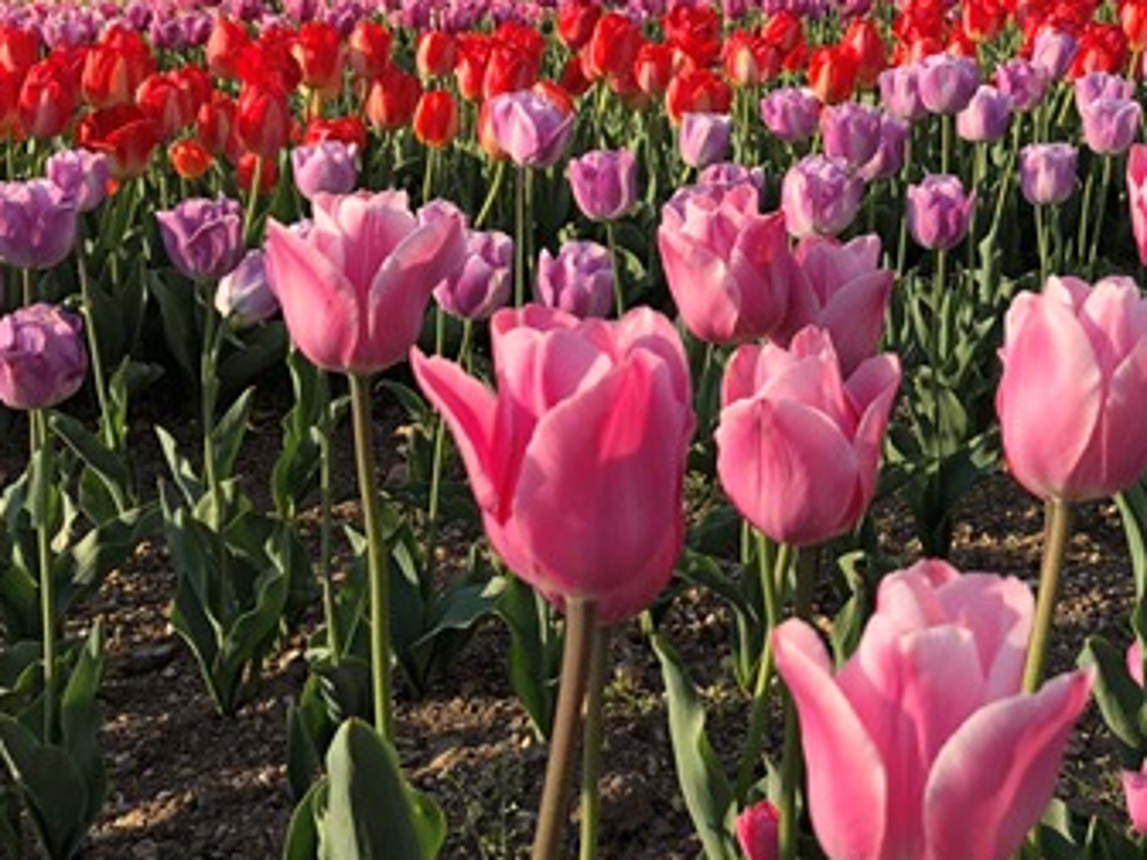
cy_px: 270
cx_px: 1051
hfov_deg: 30.6
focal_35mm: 60
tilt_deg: -5.7
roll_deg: +2.1
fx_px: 1988
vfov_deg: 24.3
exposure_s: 1/1000
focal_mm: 3.99
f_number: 1.8
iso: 20
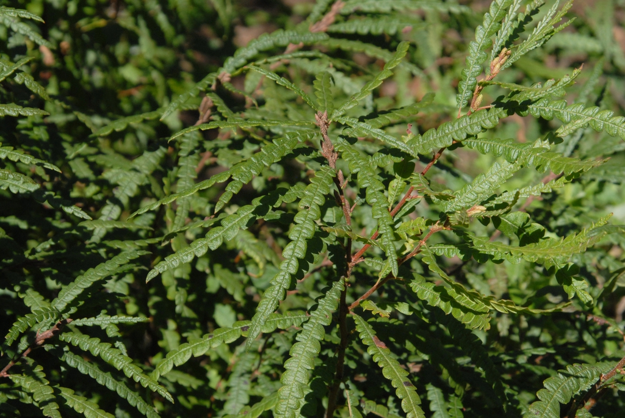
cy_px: 209
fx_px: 2216
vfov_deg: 10.8
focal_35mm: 128
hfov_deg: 16.1
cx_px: 312
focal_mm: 85
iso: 400
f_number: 9
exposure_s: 1/320
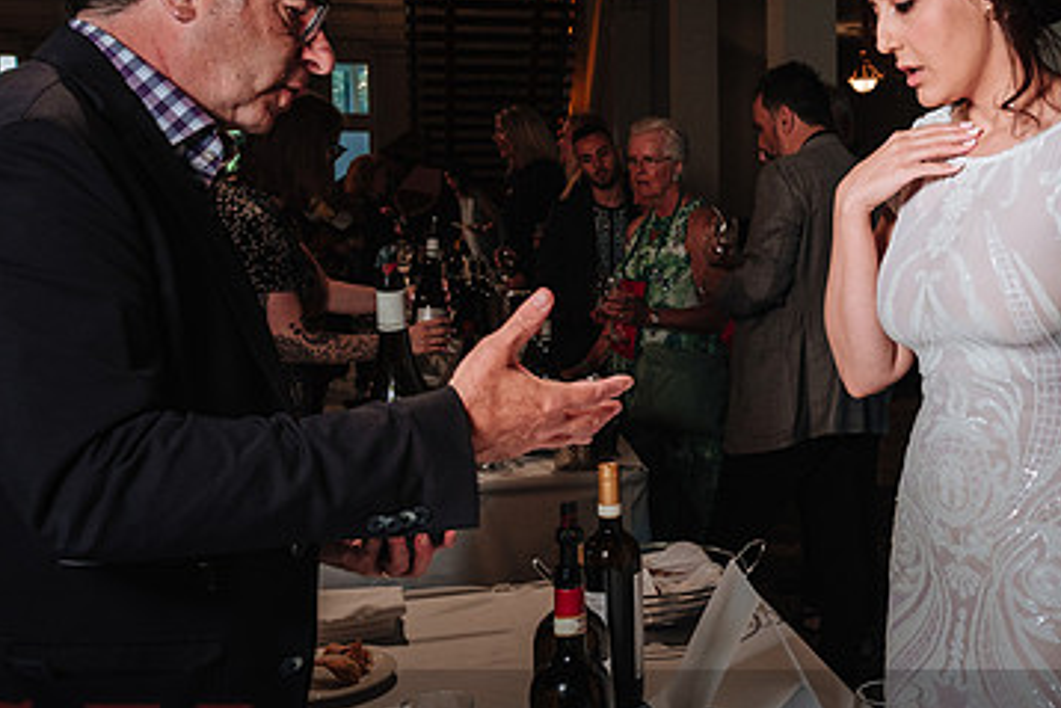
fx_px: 1386
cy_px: 301
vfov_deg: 28.6
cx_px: 882
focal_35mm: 47
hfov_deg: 39.8
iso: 800
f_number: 5
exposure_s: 1/100
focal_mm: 17.4
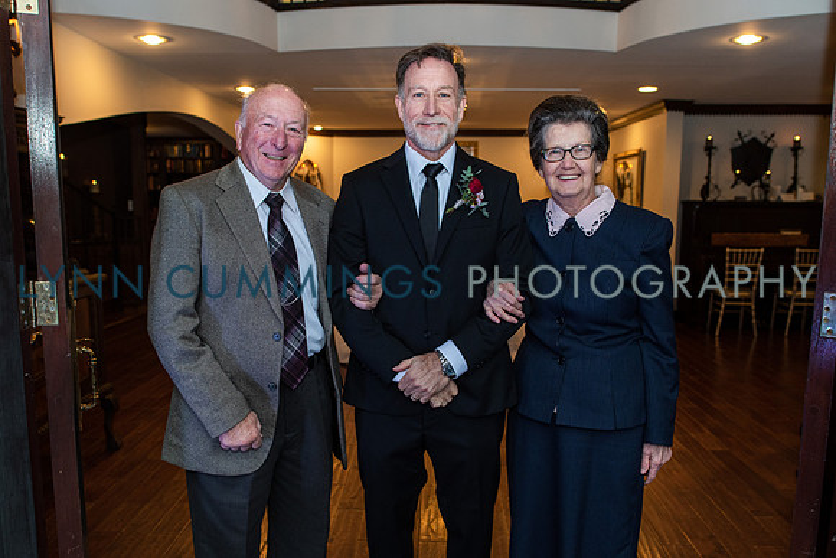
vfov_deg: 42.0
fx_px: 725
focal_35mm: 31
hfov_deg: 59.9
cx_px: 413
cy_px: 321
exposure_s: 1/200
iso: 640
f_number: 3.2
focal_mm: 24
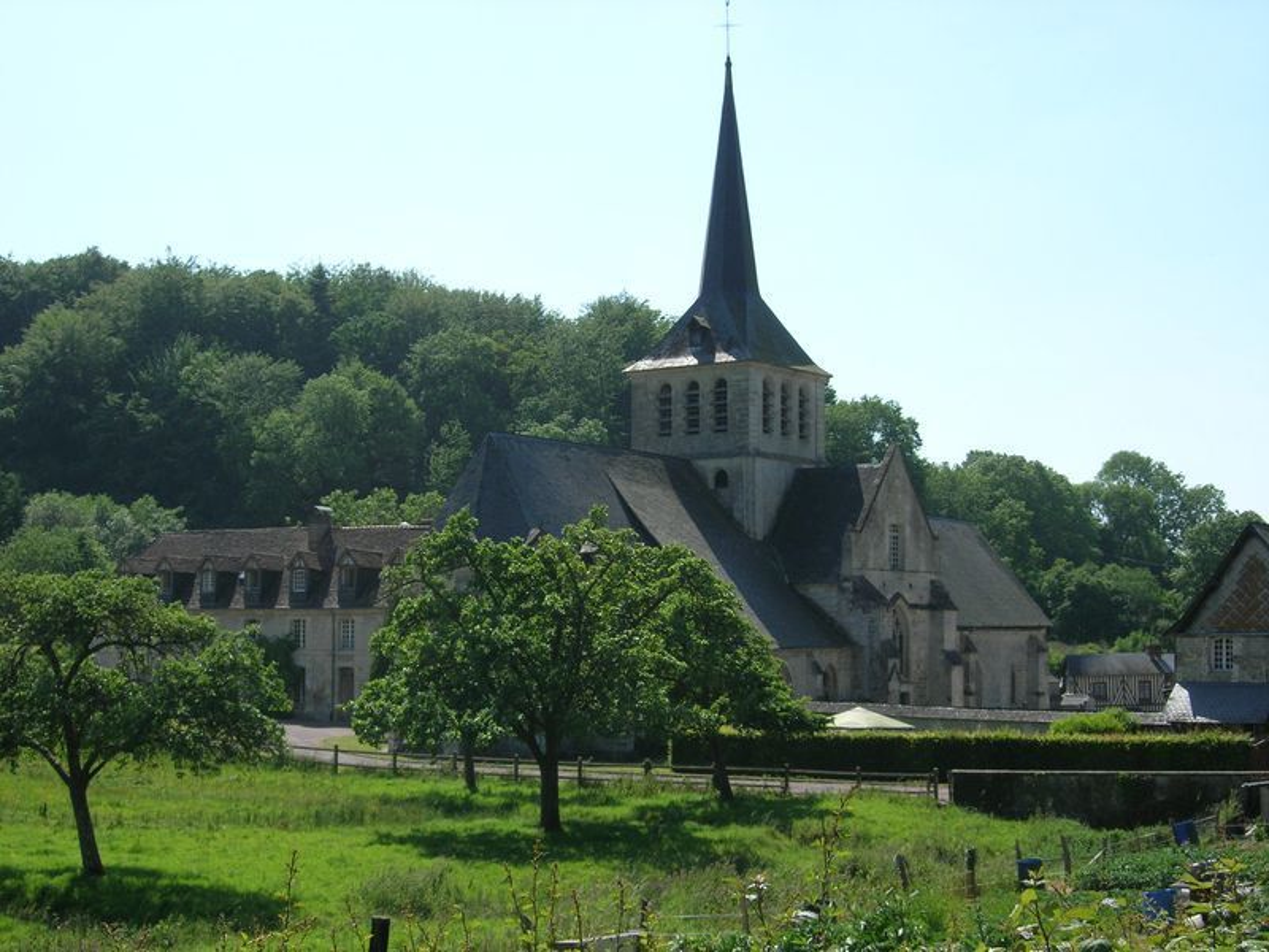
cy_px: 476
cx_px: 634
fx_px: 1870
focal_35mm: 51
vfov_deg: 28.6
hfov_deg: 37.5
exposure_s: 1/400
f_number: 5.4
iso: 64
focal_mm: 10.6
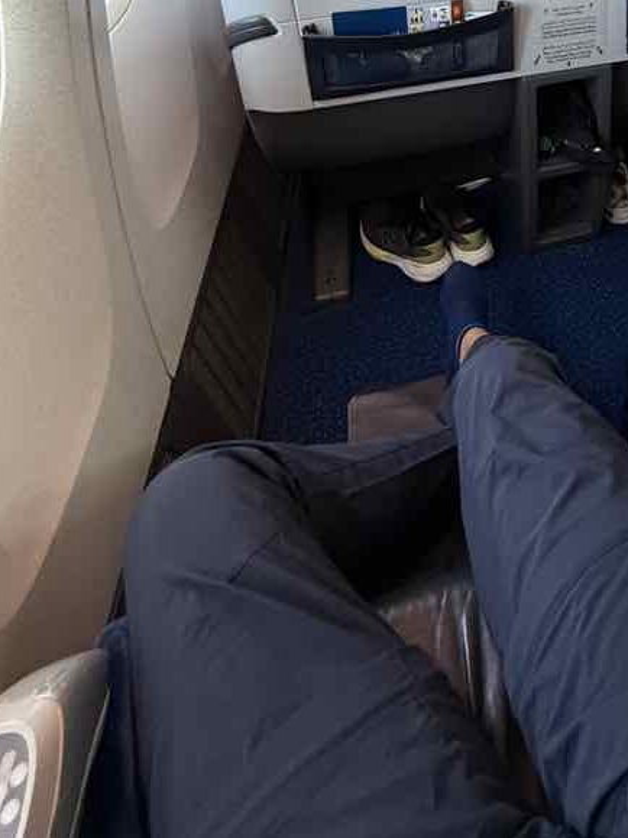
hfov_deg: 44.0
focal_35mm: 29
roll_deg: +0.8
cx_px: 564
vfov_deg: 48.9
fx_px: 702
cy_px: -23
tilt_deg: -19.1
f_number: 2.2
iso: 320
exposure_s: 1/58
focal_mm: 2.22
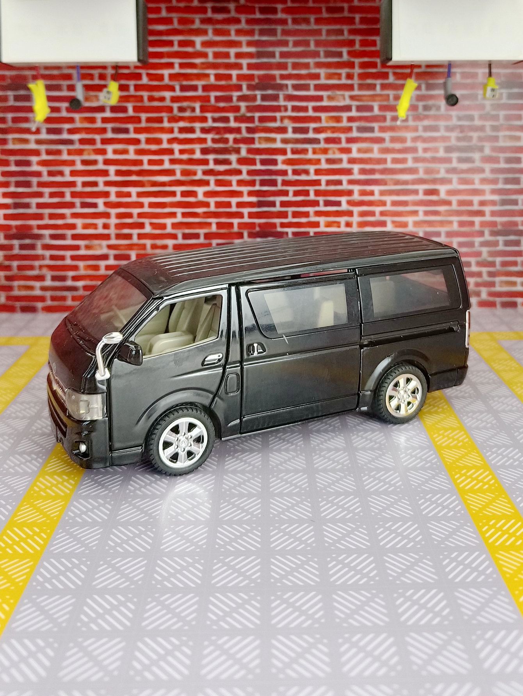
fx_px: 463
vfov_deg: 73.9
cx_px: 262
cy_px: 348
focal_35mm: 23
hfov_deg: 58.9
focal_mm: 5.59
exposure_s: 1/100
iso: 594
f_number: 1.88
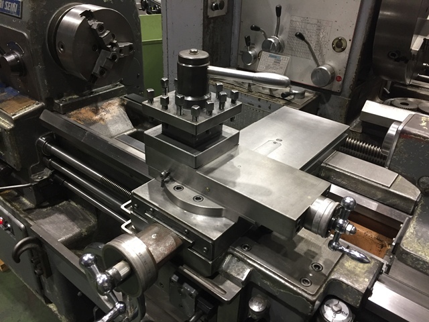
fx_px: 359
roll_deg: -2.0
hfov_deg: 61.7
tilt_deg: -29.3
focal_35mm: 29
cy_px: 161
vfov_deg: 48.2
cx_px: 214
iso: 125
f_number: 2.2
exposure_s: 1/30
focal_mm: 4.15
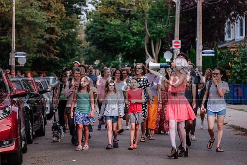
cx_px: 124
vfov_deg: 9.8
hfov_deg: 14.7
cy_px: 95
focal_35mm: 140
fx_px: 960
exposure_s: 1/200
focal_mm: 80.4
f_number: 2.8
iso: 400
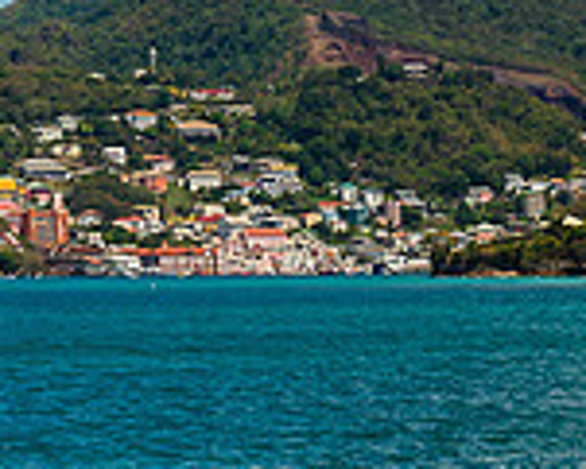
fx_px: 5501
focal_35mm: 317
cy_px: 250
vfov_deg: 4.9
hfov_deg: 6.0
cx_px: -210
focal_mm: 70
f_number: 8
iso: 64
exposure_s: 1/320
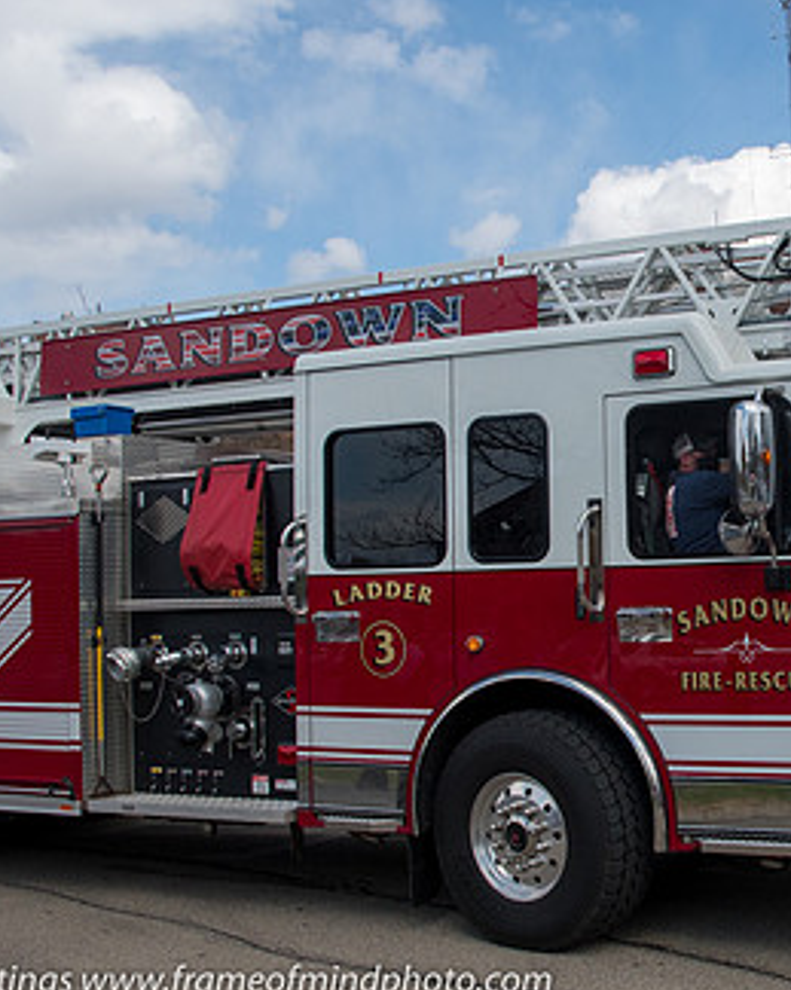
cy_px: 503
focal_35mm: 44
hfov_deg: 32.2
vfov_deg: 42.0
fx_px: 1288
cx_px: 733
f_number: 5.6
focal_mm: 16
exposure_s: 1/3200
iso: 500
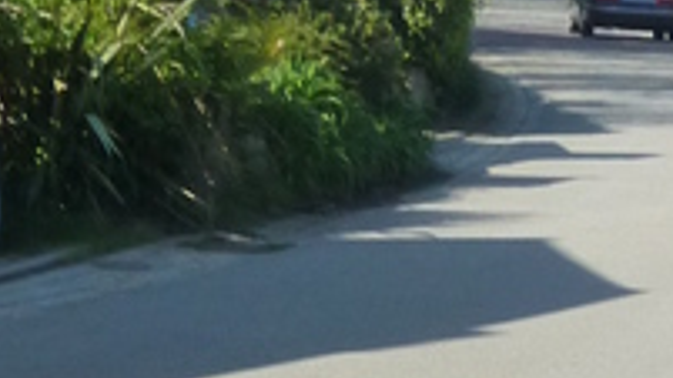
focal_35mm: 168
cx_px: 1202
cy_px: 79
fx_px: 2998
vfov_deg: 7.2
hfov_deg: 11.8
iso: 160
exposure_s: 1/1000
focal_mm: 5.2
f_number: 3.3
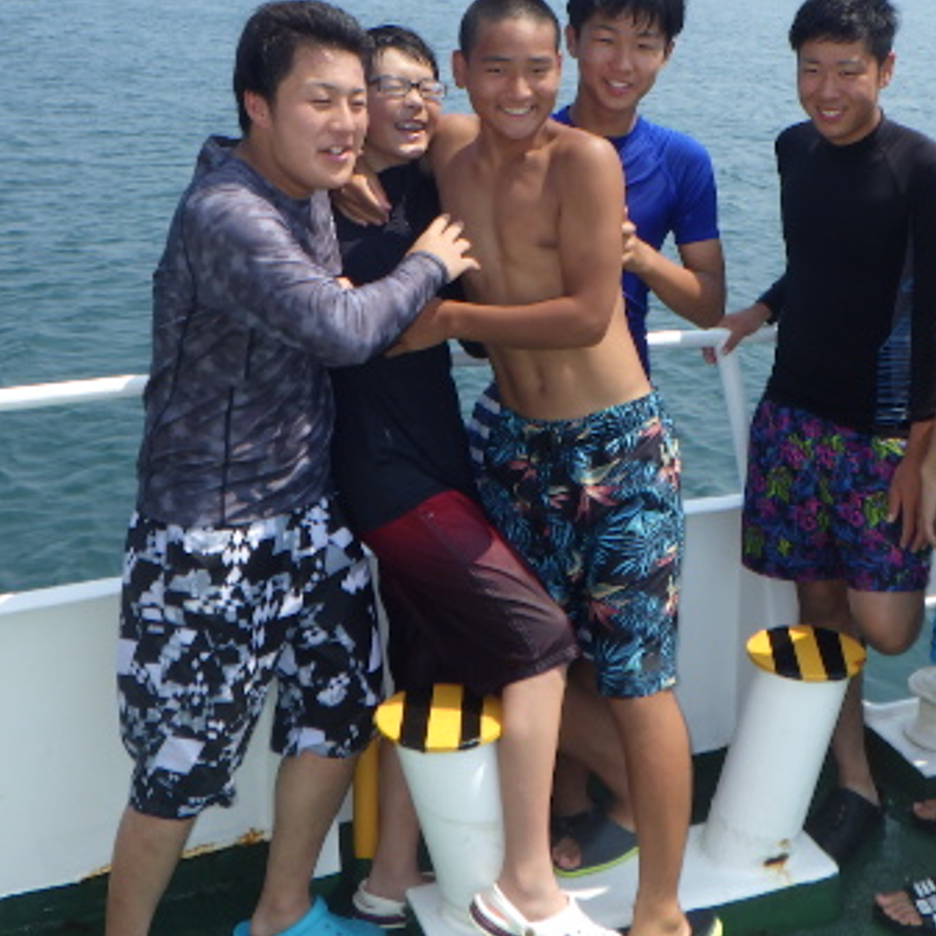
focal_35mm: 47
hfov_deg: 35.9
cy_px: 283
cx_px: 572
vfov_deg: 35.6
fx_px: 1438
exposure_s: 1/800
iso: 125
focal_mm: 5
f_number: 4.2
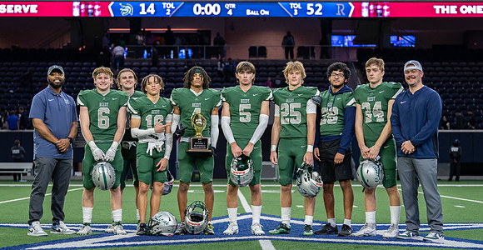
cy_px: 136
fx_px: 1091
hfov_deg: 25.0
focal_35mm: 87
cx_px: 229
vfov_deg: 13.1
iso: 2000
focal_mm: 70
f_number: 2.8
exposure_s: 1/320
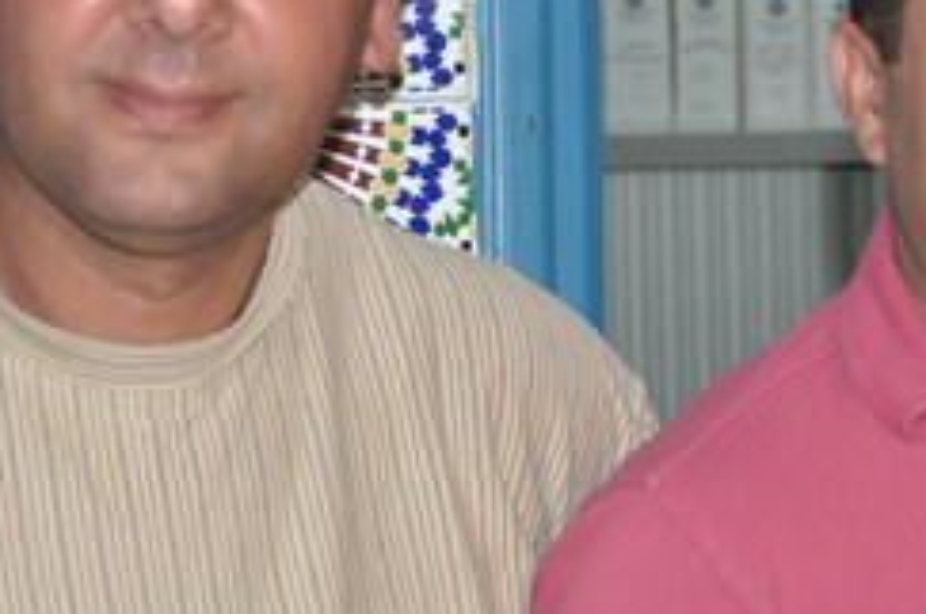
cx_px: 446
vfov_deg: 9.9
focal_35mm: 138
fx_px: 3551
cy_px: 315
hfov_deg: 14.9
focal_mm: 35
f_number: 4.5
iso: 800
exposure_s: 1/60
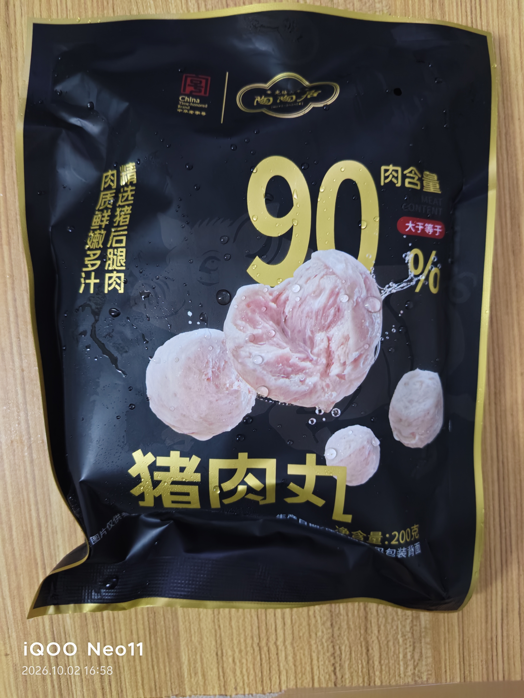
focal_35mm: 23
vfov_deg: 73.9
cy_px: 349
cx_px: 262
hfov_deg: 58.9
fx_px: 464
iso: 1149
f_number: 1.88
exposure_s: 1/33.3
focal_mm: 5.56
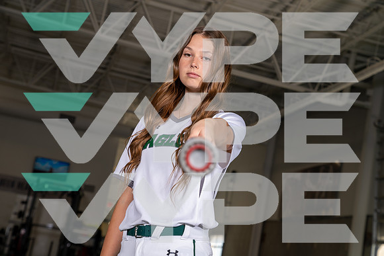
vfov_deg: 19.5
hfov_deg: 28.8
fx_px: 747
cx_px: 192
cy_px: 128
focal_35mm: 70
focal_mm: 70
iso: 200
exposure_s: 1/200
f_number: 5.6
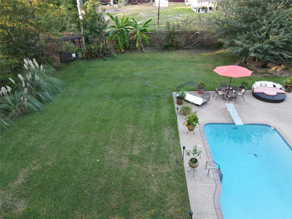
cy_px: 110
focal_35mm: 24
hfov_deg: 71.6
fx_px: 202
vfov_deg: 56.8
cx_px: 146
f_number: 2.8
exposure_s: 1/25
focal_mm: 4.5
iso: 100
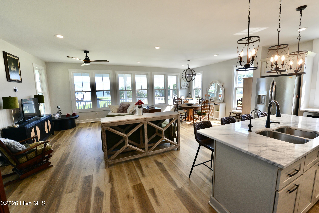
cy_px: 106
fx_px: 124
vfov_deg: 81.2
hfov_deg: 104.2
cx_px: 160
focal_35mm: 14
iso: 800
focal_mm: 14
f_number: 7.1
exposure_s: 1/200
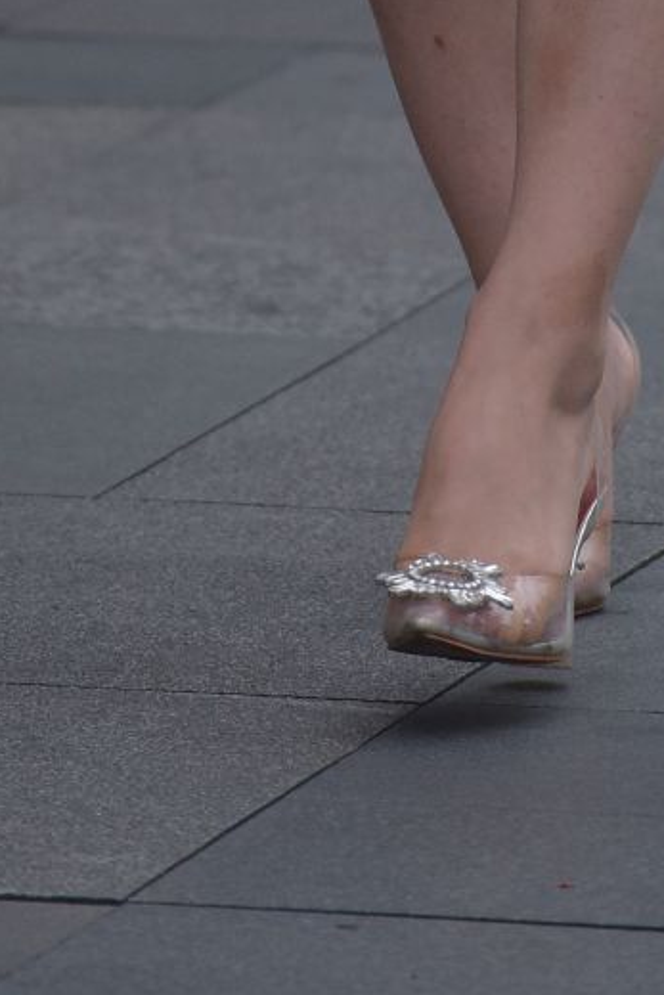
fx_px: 25158
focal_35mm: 910
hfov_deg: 1.5
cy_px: -1026
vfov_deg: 2.3
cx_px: 346
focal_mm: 195
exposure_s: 1/800
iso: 640
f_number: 4
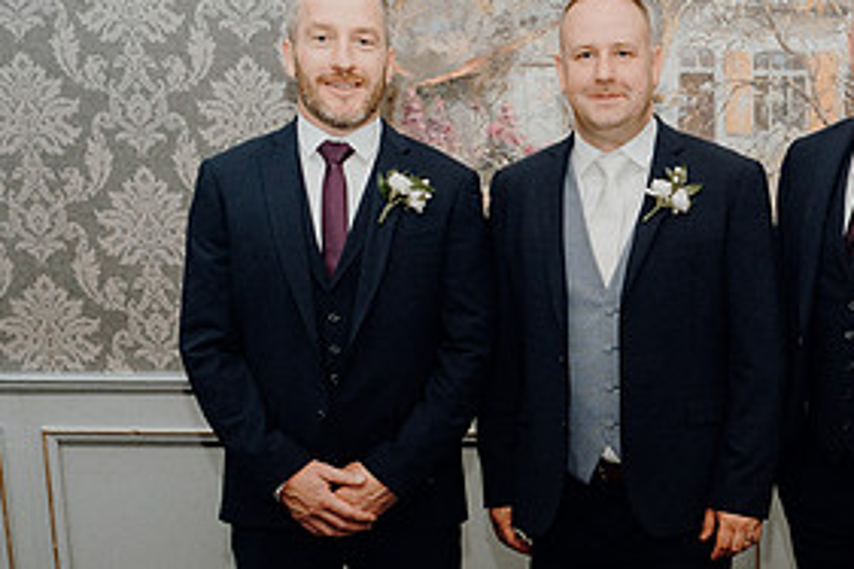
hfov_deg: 30.2
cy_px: 479
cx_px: 760
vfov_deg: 20.9
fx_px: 1517
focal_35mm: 64
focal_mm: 31
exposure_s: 1/160
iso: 2500
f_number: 5
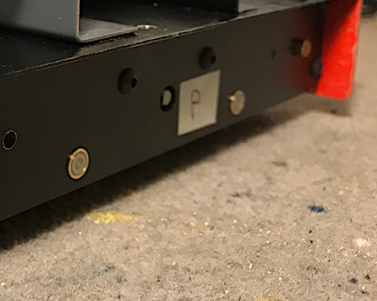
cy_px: 21
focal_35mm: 63
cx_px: -45
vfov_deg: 23.5
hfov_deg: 27.3
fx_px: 703
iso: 40
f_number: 1.8
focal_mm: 3.99
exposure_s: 1/20
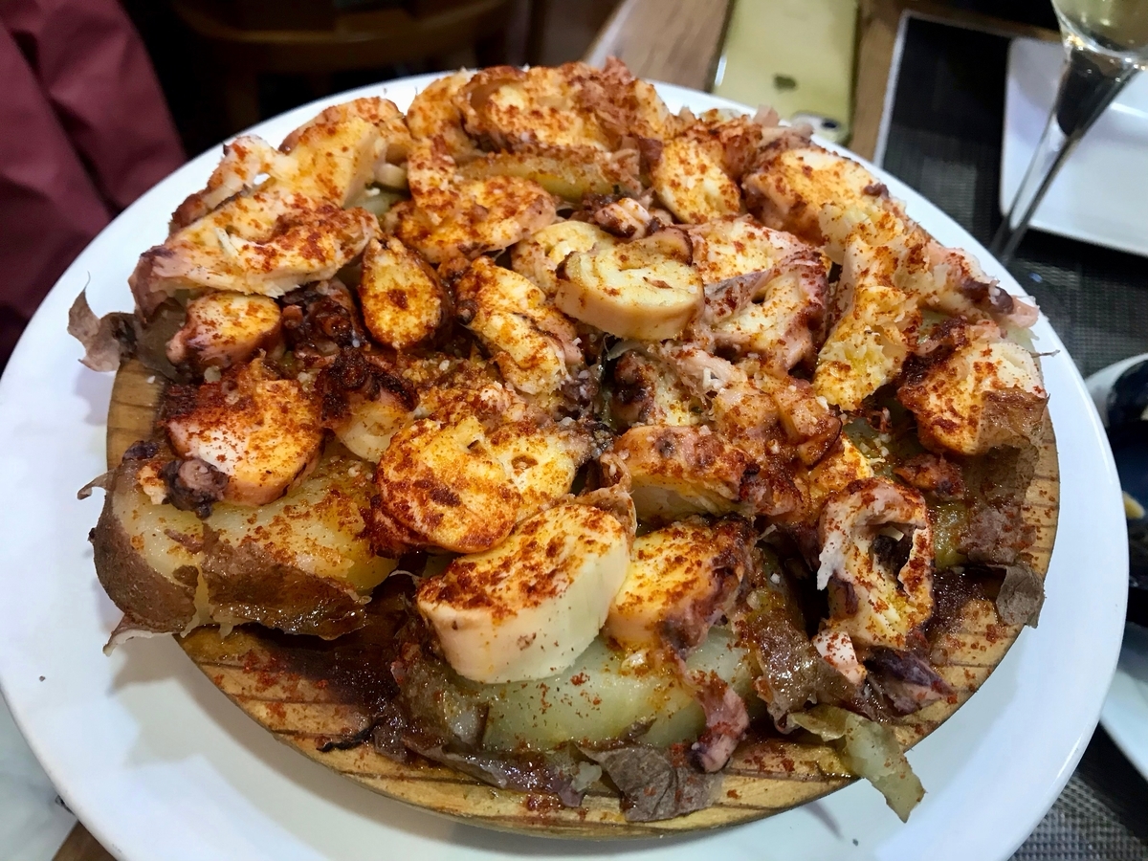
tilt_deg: -50.8
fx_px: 929
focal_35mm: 28
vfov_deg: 49.7
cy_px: 430
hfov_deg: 63.4
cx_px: 574
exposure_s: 1/17
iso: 64
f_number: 1.8
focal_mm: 3.99
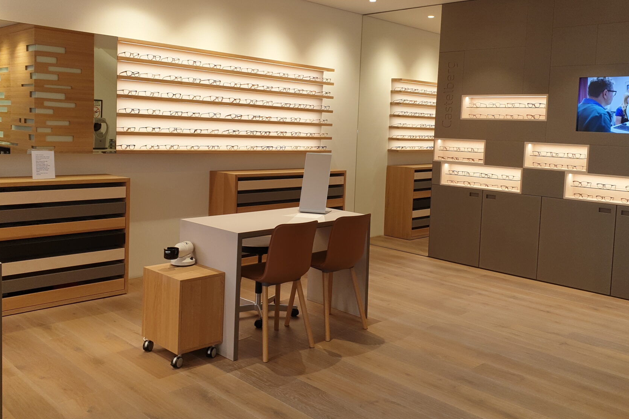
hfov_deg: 57.2
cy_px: 171
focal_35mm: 33
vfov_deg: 39.8
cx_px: 331
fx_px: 577
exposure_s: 1/50
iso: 50
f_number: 2.4
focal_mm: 4.3
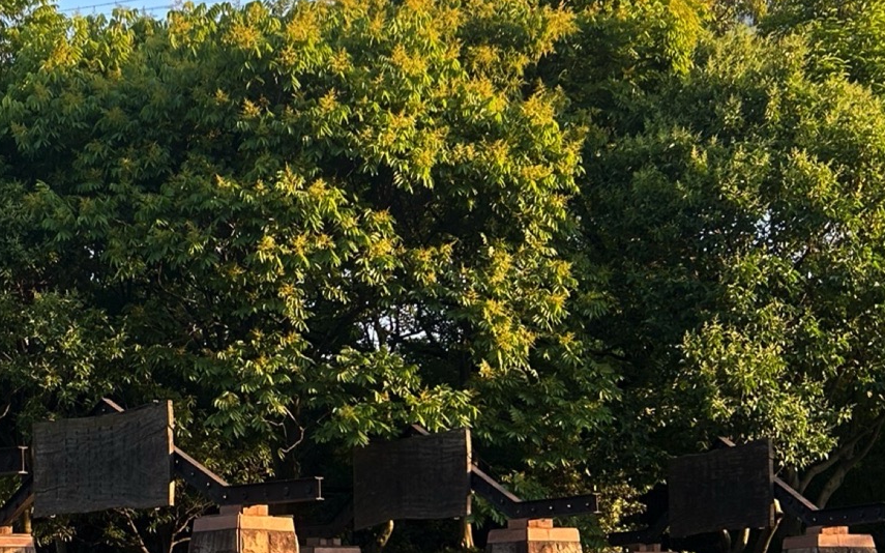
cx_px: 194
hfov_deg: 30.4
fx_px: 1592
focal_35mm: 66
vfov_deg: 19.5
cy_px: 449
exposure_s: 1/674
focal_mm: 5.7
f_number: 1.5
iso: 50
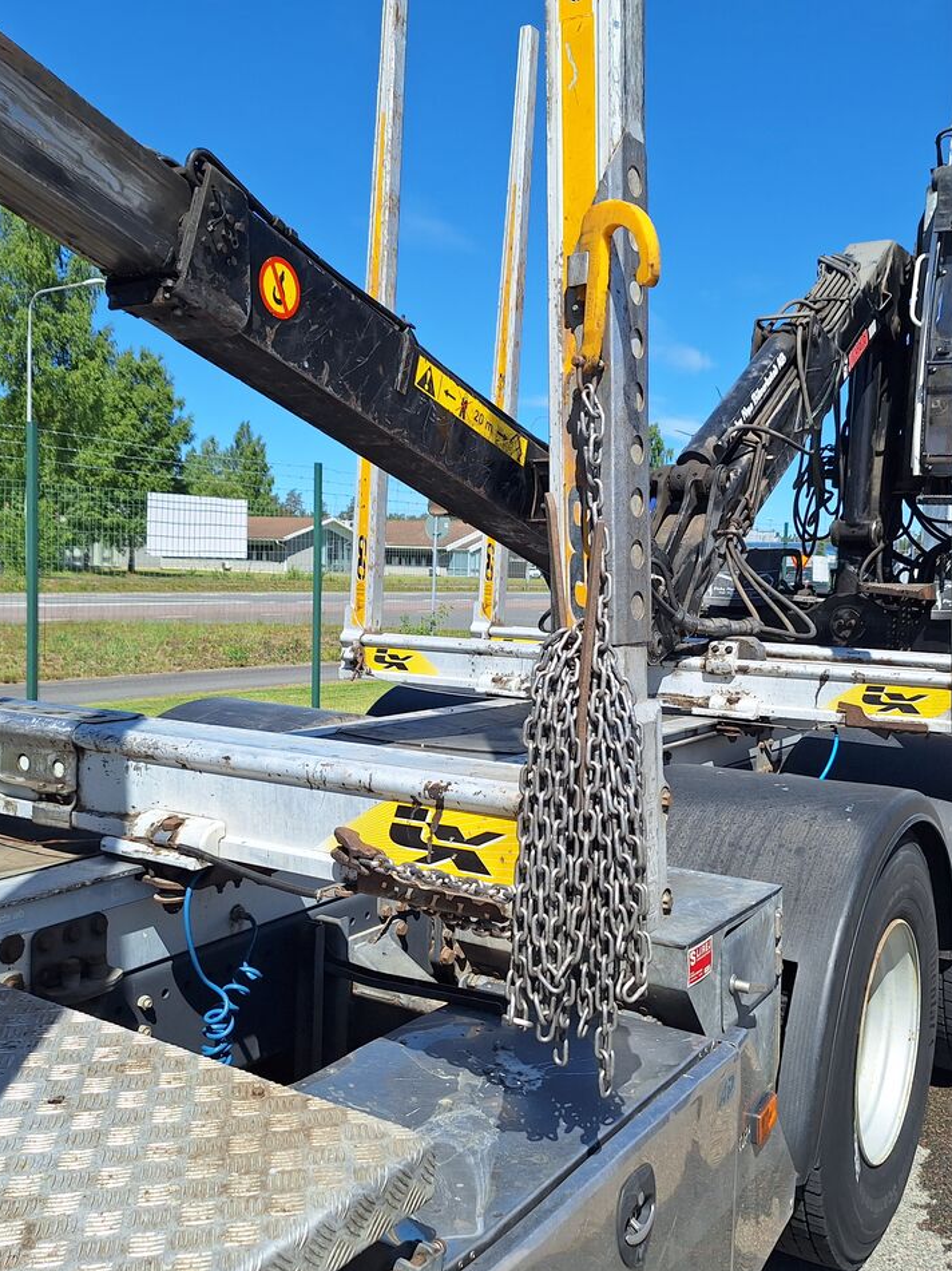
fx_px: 1137
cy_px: 641
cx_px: 507
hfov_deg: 45.4
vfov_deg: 58.4
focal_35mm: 31
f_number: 1.8
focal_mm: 5.54
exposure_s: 1/2833
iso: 40
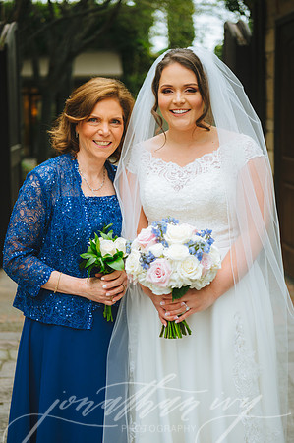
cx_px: 147
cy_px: 222
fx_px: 798
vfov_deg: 31.0
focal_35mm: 65
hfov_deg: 20.9
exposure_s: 1/200
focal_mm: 65
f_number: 2.8
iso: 125
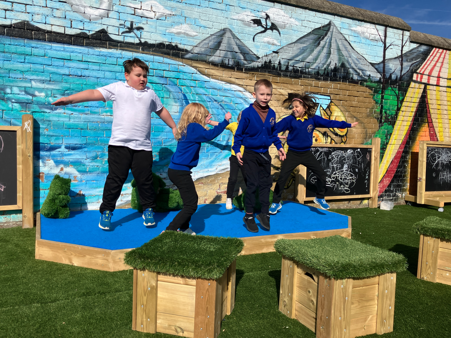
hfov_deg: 63.4
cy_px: 169
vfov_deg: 49.7
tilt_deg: -0.8
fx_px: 365
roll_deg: -1.2
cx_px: 226
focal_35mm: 28
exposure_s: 1/3472
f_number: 1.8
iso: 32
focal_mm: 3.99
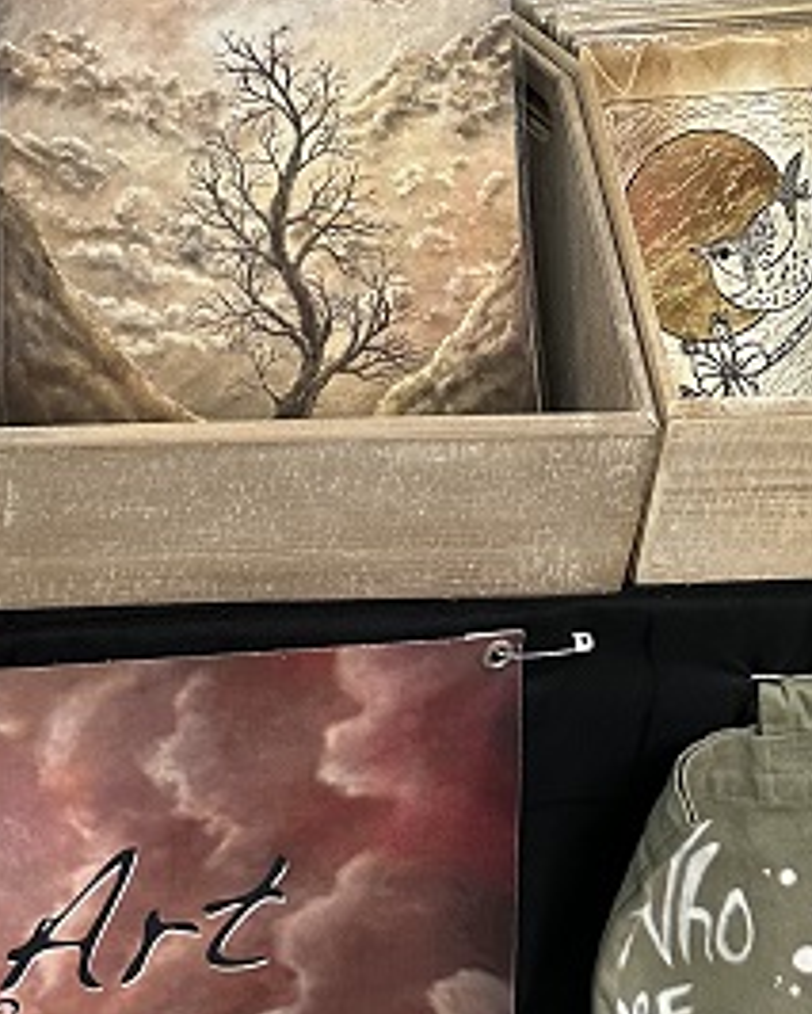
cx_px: -322
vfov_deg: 22.3
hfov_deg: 19.4
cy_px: -486
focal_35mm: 71
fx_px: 2132
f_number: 1.78
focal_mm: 6.86
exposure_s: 1/60
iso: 200
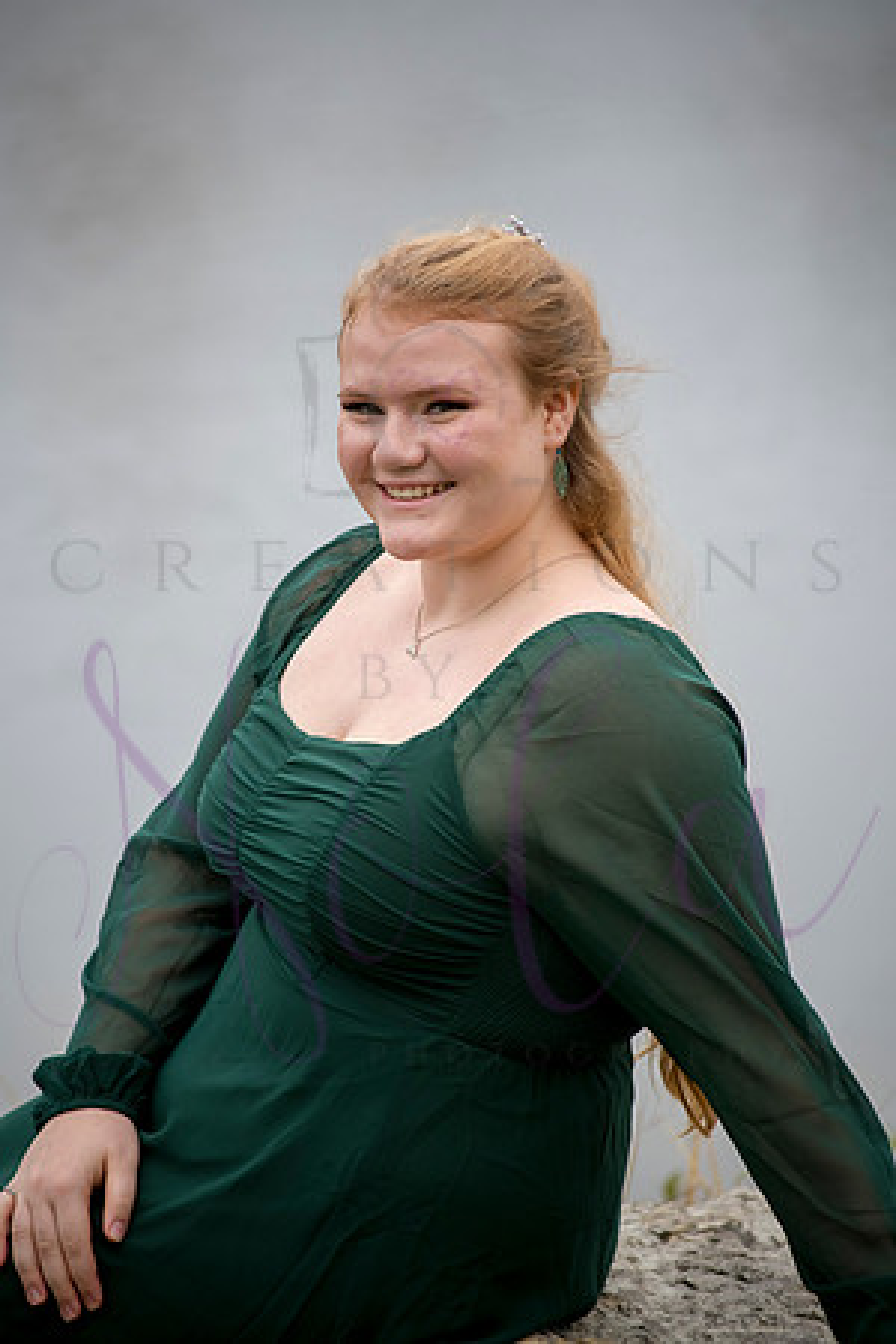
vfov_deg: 11.1
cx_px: 448
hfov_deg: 7.4
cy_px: 672
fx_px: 6906
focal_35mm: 185
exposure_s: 1/400
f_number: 5.6
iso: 640
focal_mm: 185
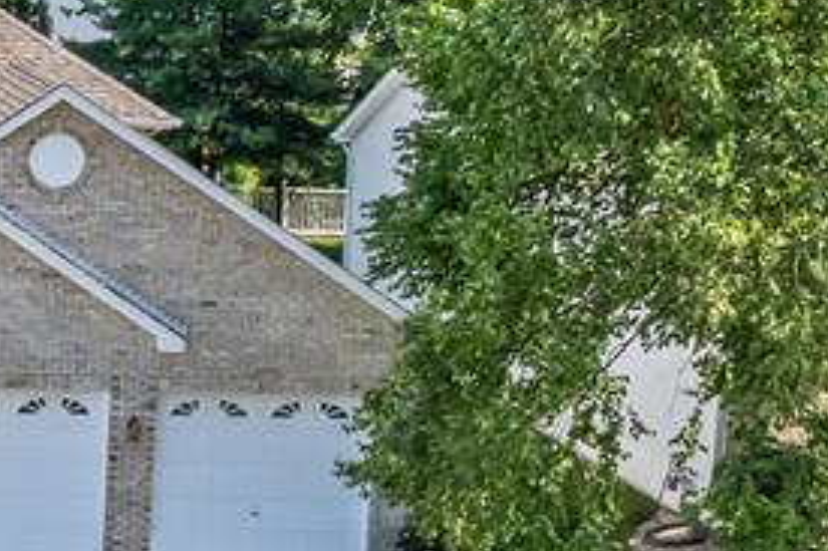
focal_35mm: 82
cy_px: 330
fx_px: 1885
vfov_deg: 16.6
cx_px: -268
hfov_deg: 22.1
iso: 110
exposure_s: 1/2500
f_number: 2.8
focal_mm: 8.38
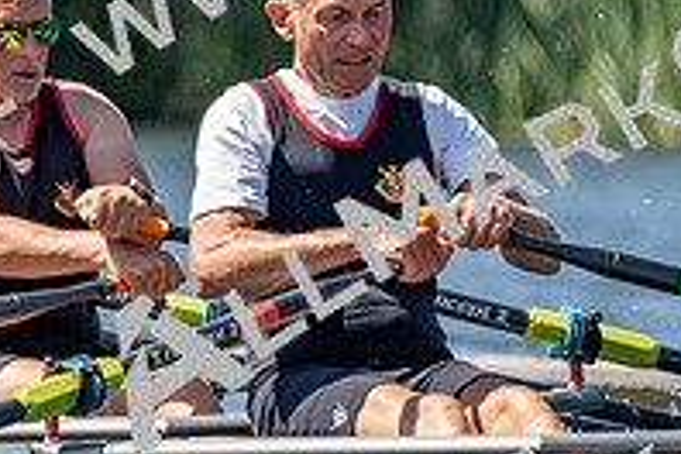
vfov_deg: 1.0
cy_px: 132
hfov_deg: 1.4
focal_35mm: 1434
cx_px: -179
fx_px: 27124
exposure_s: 1/2000
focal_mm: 489
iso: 500
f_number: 6.3
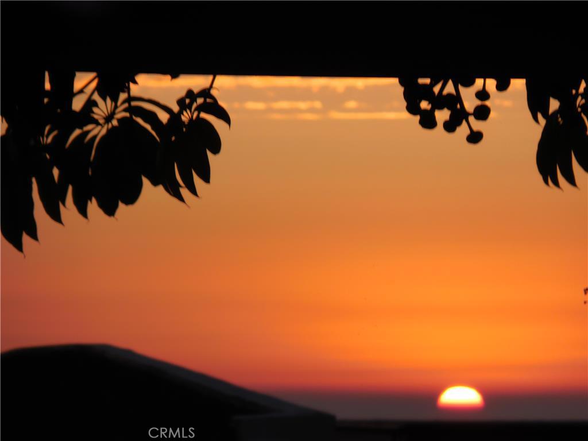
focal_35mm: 300
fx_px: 5096
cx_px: 294
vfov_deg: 5.0
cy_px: 220
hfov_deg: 6.6
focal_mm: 54
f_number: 6.3
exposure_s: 1/200
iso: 125
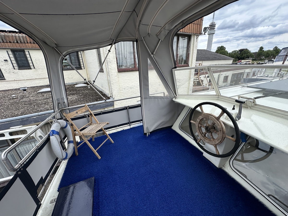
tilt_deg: -22.2
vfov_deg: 85.7
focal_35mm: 14
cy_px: 108
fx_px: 116
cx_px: 144
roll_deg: +1.8
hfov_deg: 102.1
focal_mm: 2.22
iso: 50
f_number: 2.2
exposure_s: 1/1319
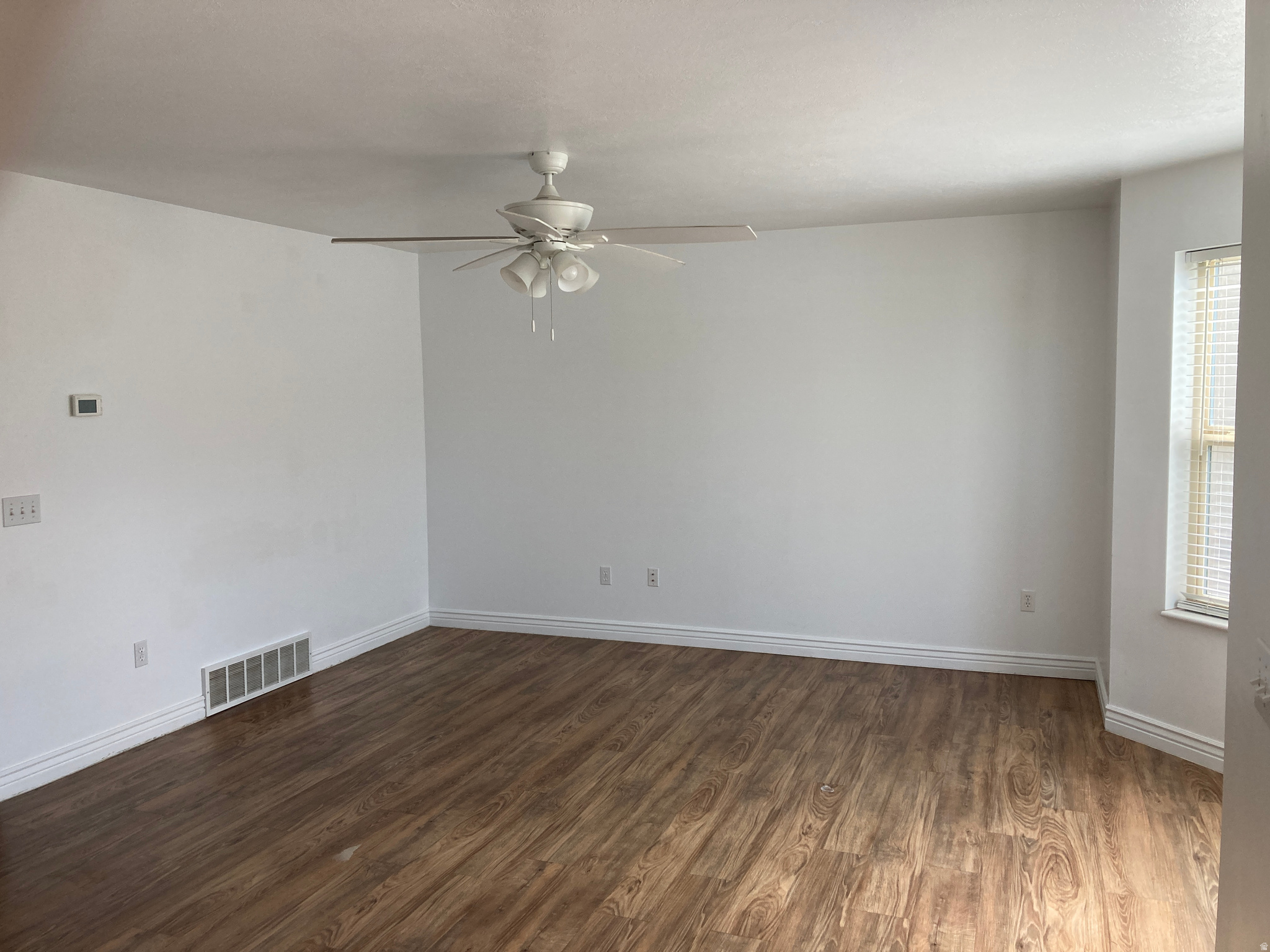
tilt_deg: -4.0
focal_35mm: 28
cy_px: 476
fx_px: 1027
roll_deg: +1.6
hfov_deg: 63.4
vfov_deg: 49.7
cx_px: 635
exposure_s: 1/120
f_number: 1.8
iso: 64
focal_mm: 3.99
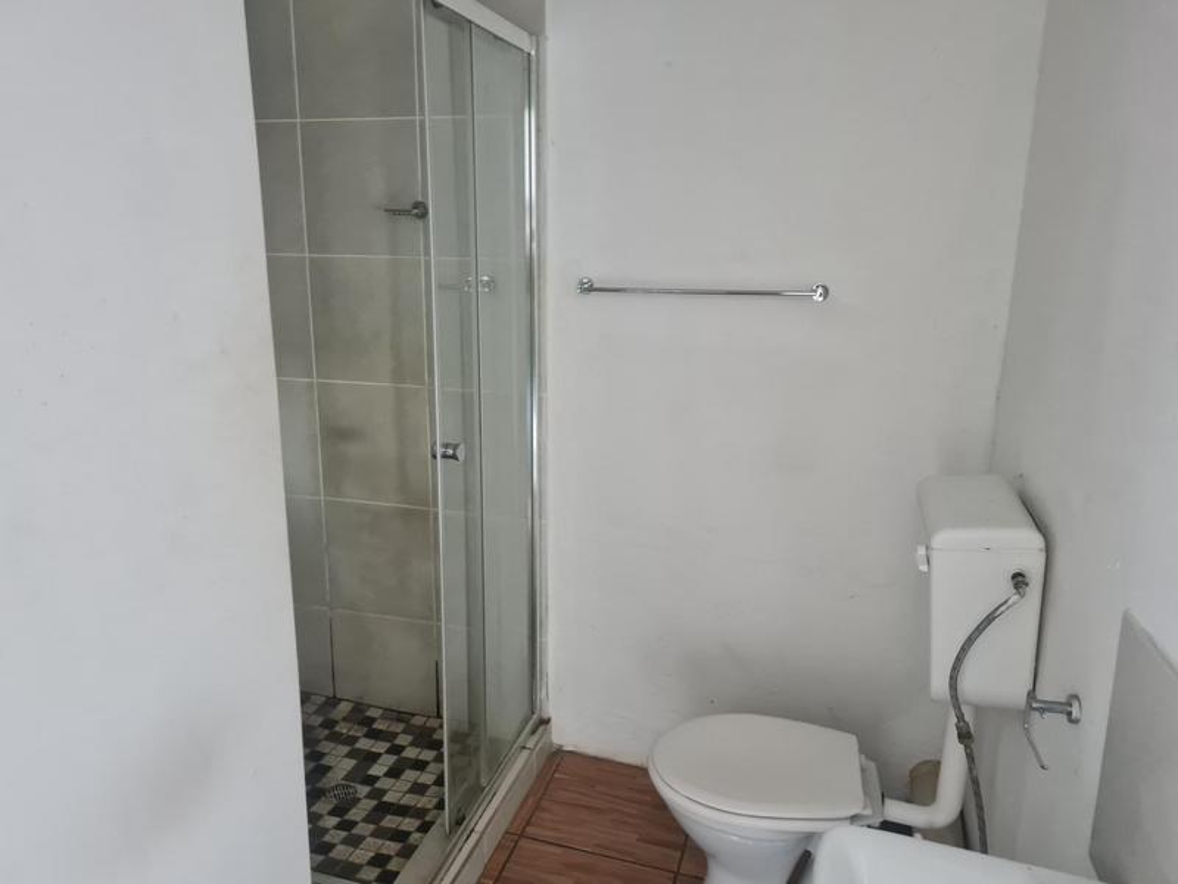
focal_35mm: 26
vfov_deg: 53.1
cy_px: 442
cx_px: 589
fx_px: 885
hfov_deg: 67.3
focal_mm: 5.4
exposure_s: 1/50
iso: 640
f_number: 1.8
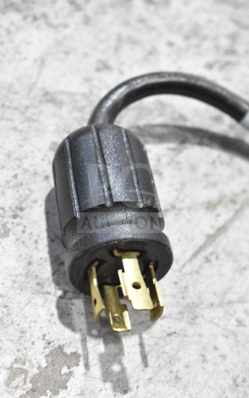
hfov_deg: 15.5
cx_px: 126
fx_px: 917
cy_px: 198
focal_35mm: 85
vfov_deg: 24.5
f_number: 5.6
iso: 4500
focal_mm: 55
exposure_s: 1/100
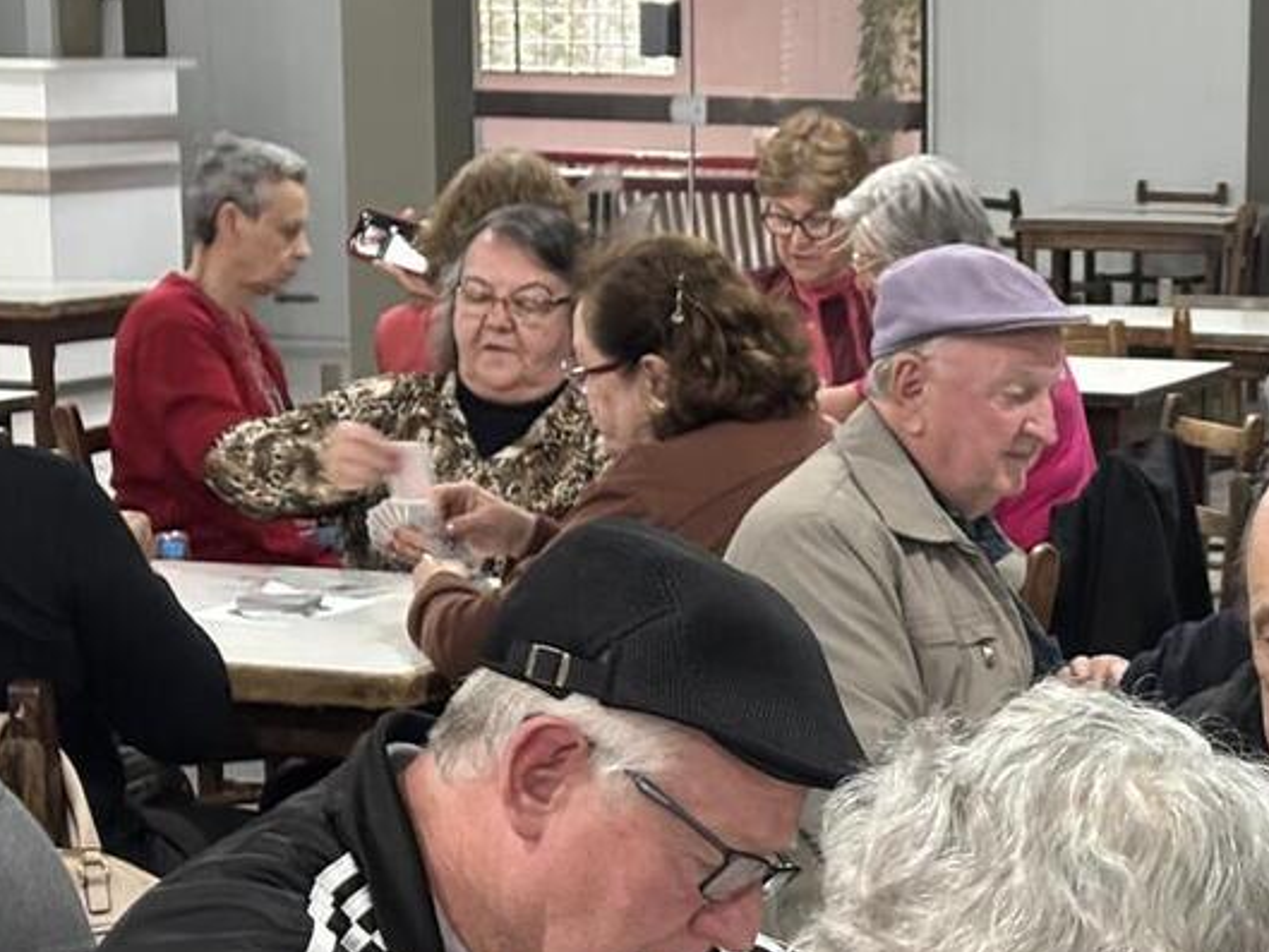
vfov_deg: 12.5
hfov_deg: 16.3
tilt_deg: -11.4
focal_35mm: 118
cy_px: 875
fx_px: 4327
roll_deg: -1.9
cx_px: 1298
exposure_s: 1/30
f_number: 1.6
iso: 400
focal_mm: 5.96
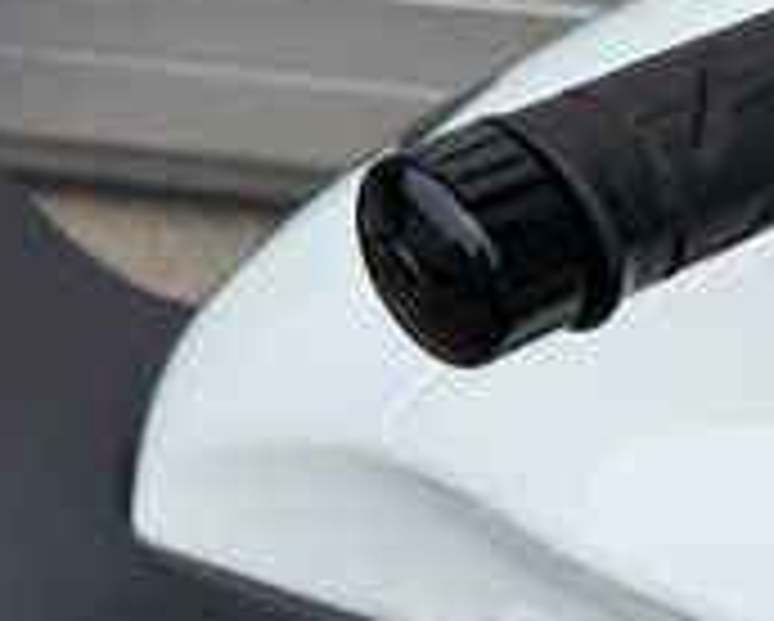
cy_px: 112
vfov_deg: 17.5
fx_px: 1995
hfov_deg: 17.7
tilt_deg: -34.5
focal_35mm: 87
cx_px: 1390
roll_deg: +1.2
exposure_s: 1/4167
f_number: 1.78
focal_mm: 6.76
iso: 80
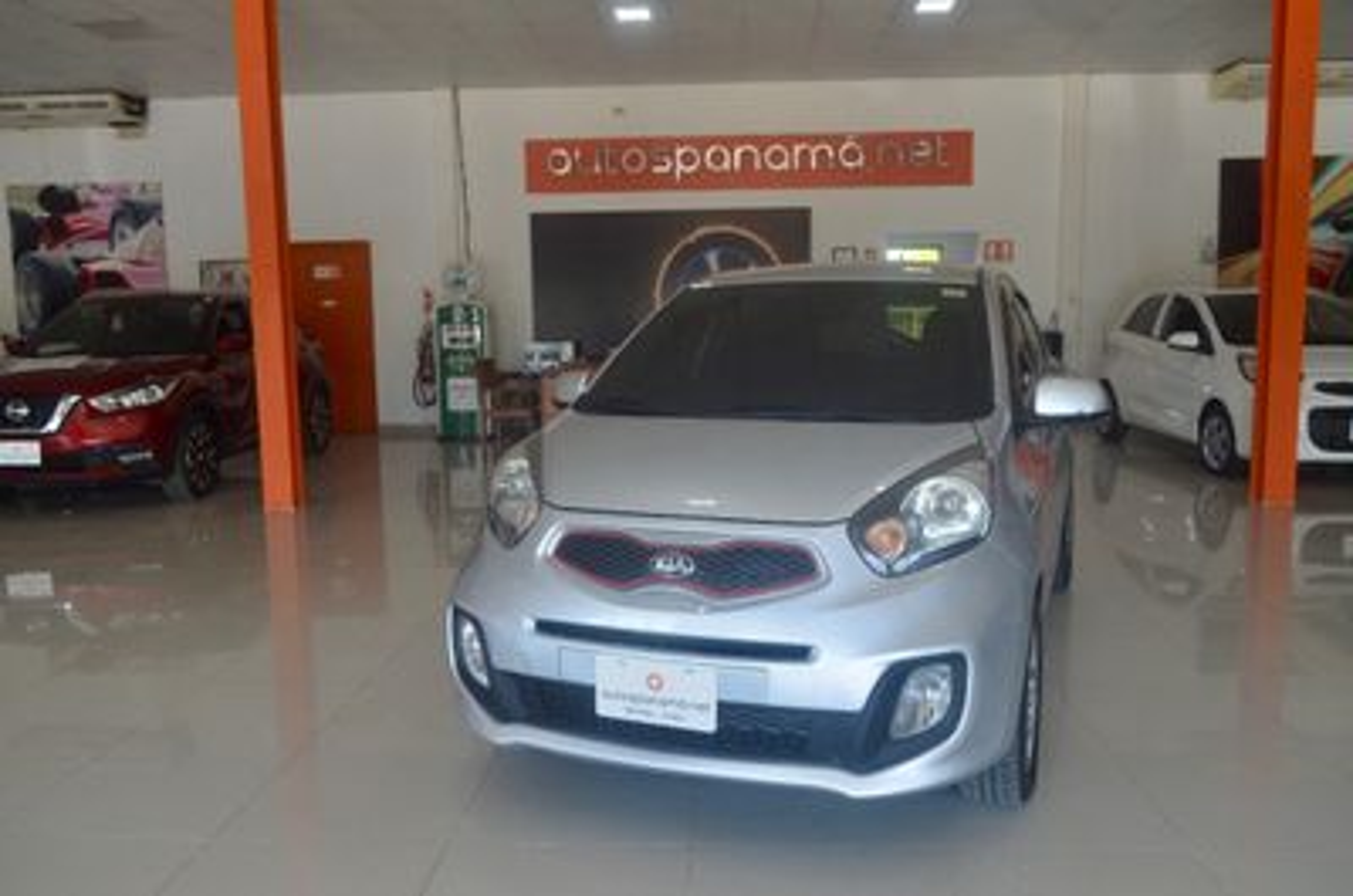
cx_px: 676
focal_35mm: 30
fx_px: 1125
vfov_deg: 43.4
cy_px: 448
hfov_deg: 62.0
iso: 400
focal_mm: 20
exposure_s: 1/100
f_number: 5
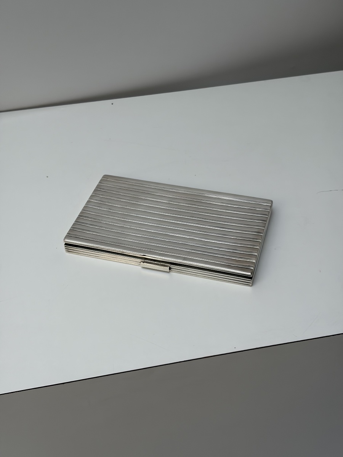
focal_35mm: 52
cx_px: 172
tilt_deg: -39.8
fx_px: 687
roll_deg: +2.6
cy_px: 228
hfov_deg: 28.0
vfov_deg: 36.8
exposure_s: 1/724
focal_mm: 5.96
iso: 40
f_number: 1.6
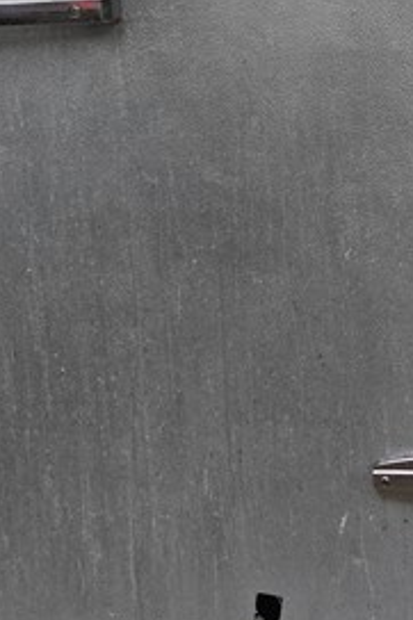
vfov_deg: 20.6
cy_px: -194
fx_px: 1551
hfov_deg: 12.7
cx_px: 894
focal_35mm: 90
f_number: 1.8
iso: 200
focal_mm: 5.4
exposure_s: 1/120
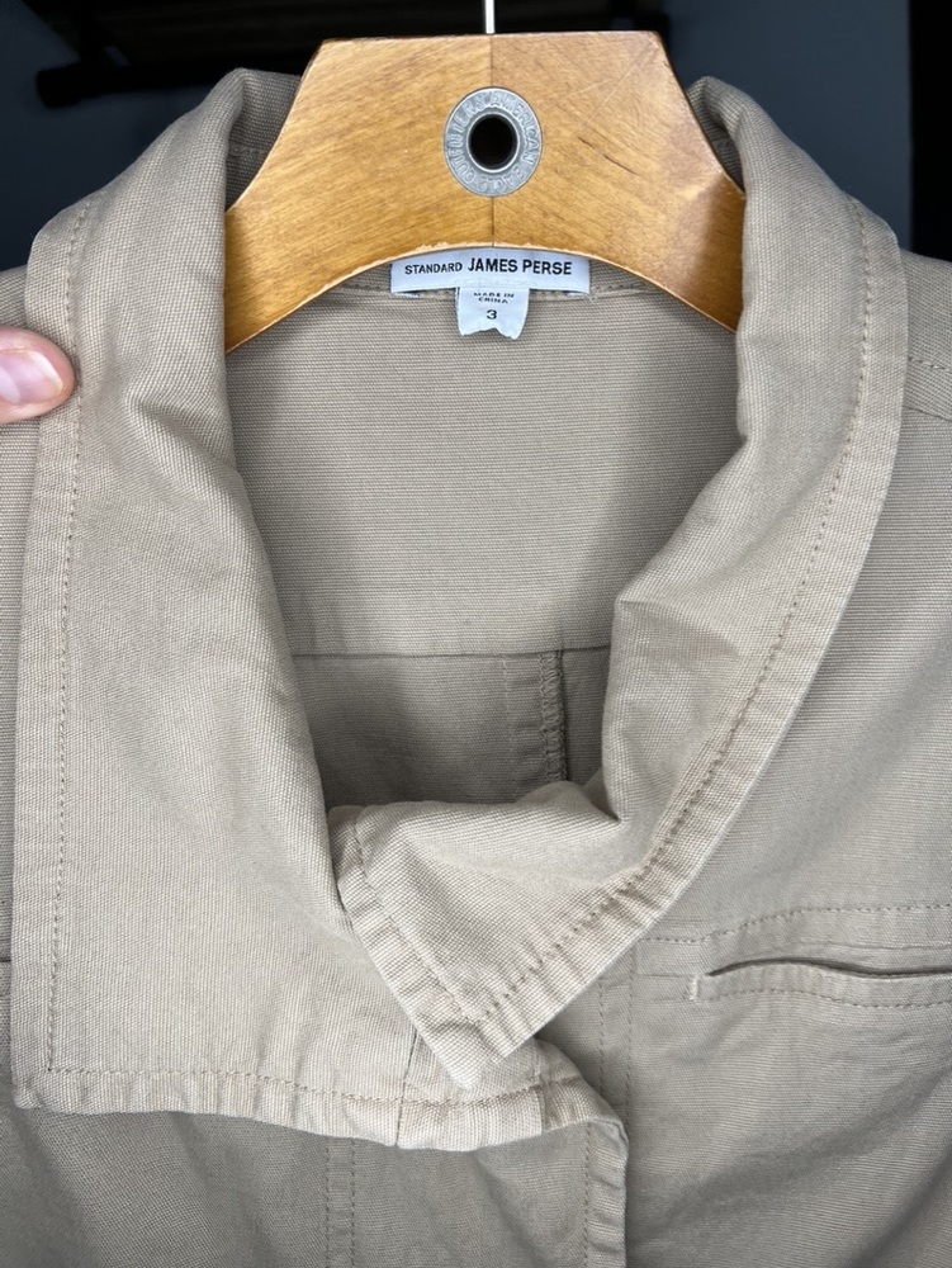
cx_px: 476
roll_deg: +3.3
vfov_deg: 67.3
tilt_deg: -3.6
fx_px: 953
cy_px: 634
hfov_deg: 53.1
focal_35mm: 26
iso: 40
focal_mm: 5.7
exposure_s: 1/202
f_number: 1.5
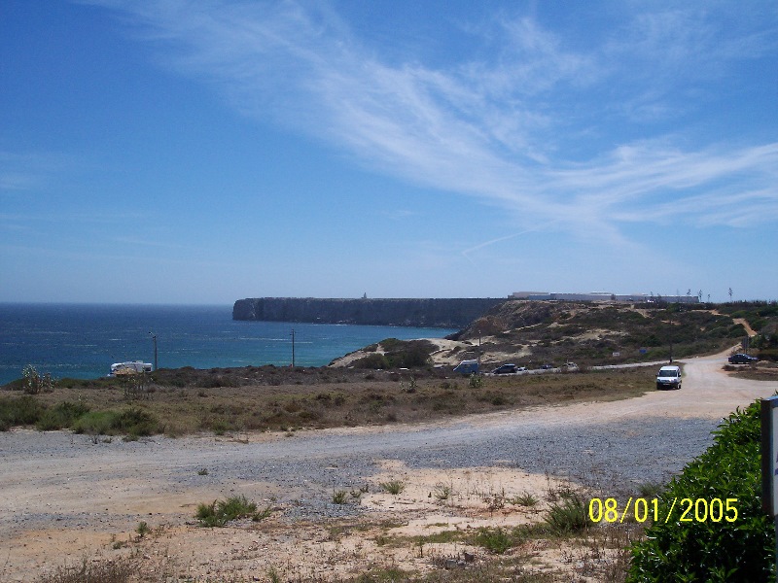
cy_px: 292
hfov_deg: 49.0
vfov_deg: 37.7
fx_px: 854
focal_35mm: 38
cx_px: 389
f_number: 4.8
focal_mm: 8
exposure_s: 1/1000
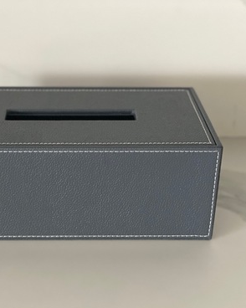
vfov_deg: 27.5
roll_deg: -0.7
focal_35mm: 69
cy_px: 156
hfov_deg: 22.0
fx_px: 628
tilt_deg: -27.8
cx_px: 73
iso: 320
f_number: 2
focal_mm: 6
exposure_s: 1/40
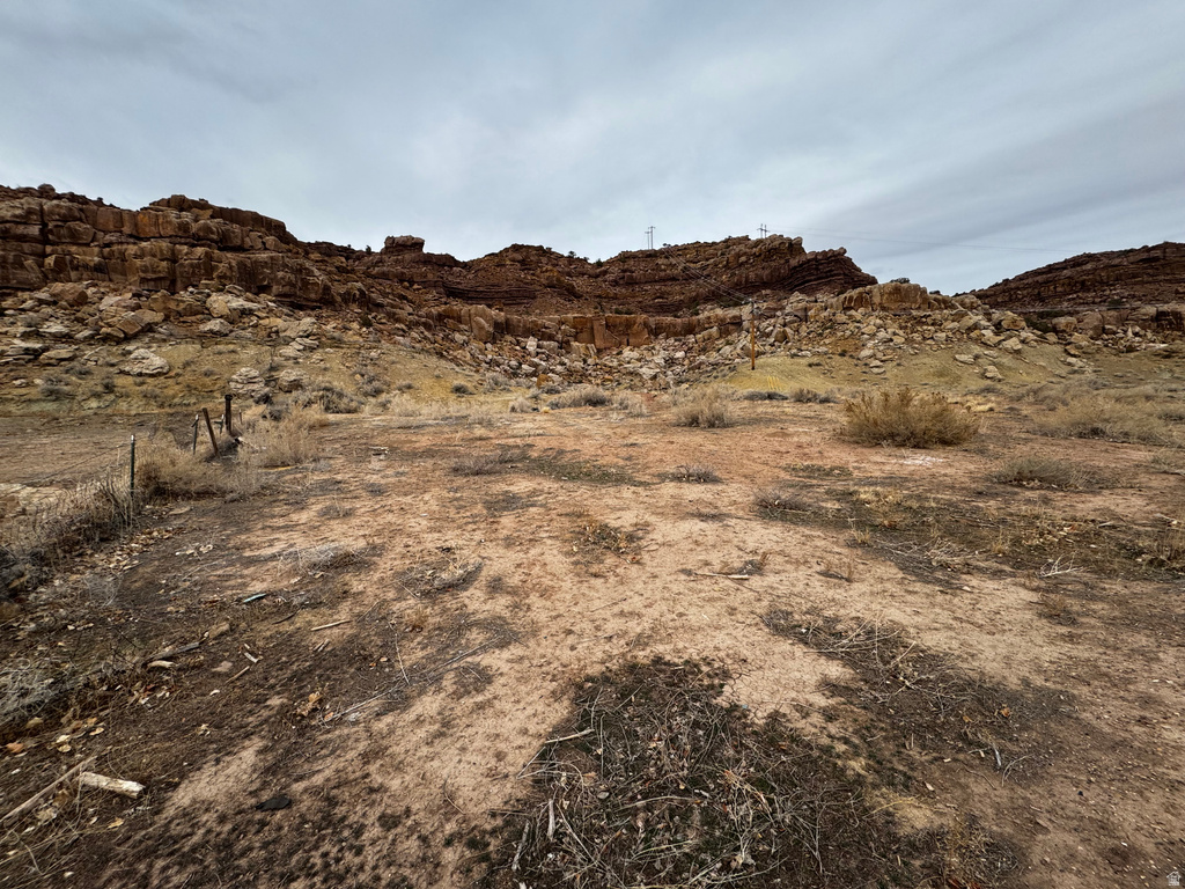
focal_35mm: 14
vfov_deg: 85.7
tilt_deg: -3.7
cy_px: 444
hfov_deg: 102.1
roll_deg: +2.4
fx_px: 479
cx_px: 592
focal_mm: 2.22
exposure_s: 1/932
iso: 40
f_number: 2.2
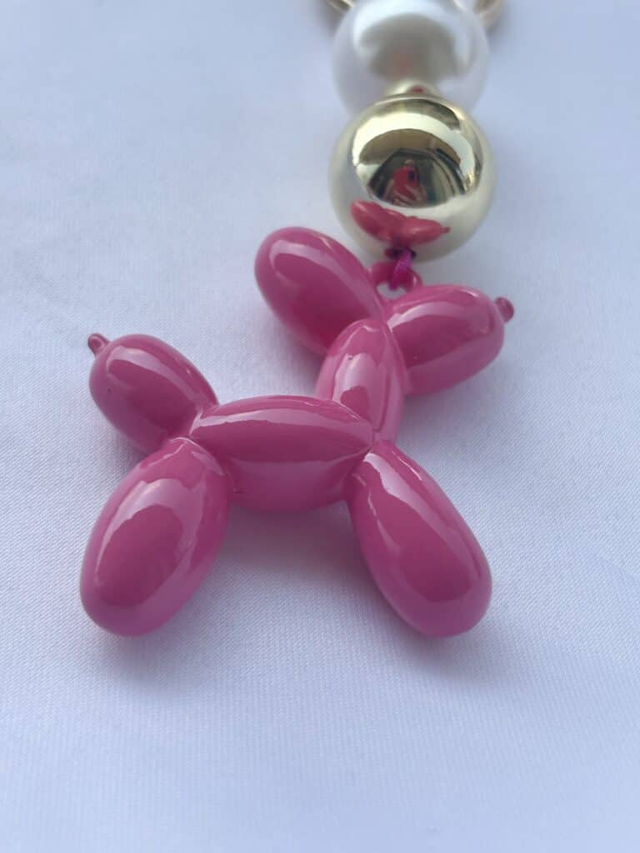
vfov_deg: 36.8
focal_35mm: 52
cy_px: 426
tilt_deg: -50.3
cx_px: 320
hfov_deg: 28.0
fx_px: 1282
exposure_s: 1/3279
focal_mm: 5.96
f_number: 1.6
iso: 50
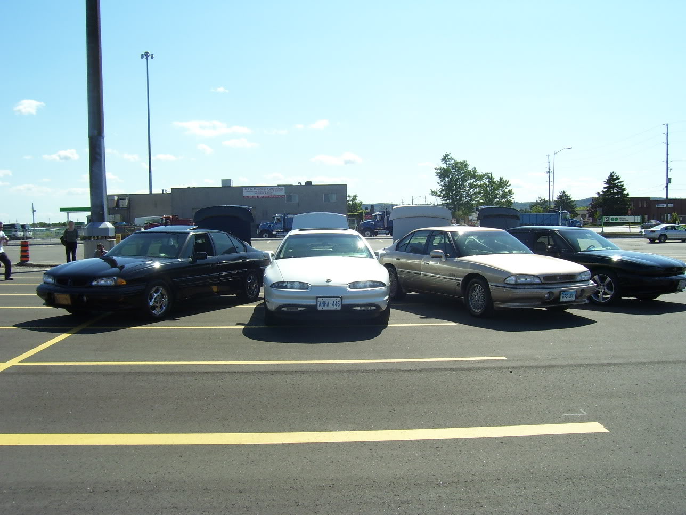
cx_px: 343
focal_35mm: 34
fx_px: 674
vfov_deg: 41.8
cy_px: 258
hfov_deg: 54.0
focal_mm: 5.6
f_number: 4.8
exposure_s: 1/500
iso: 80
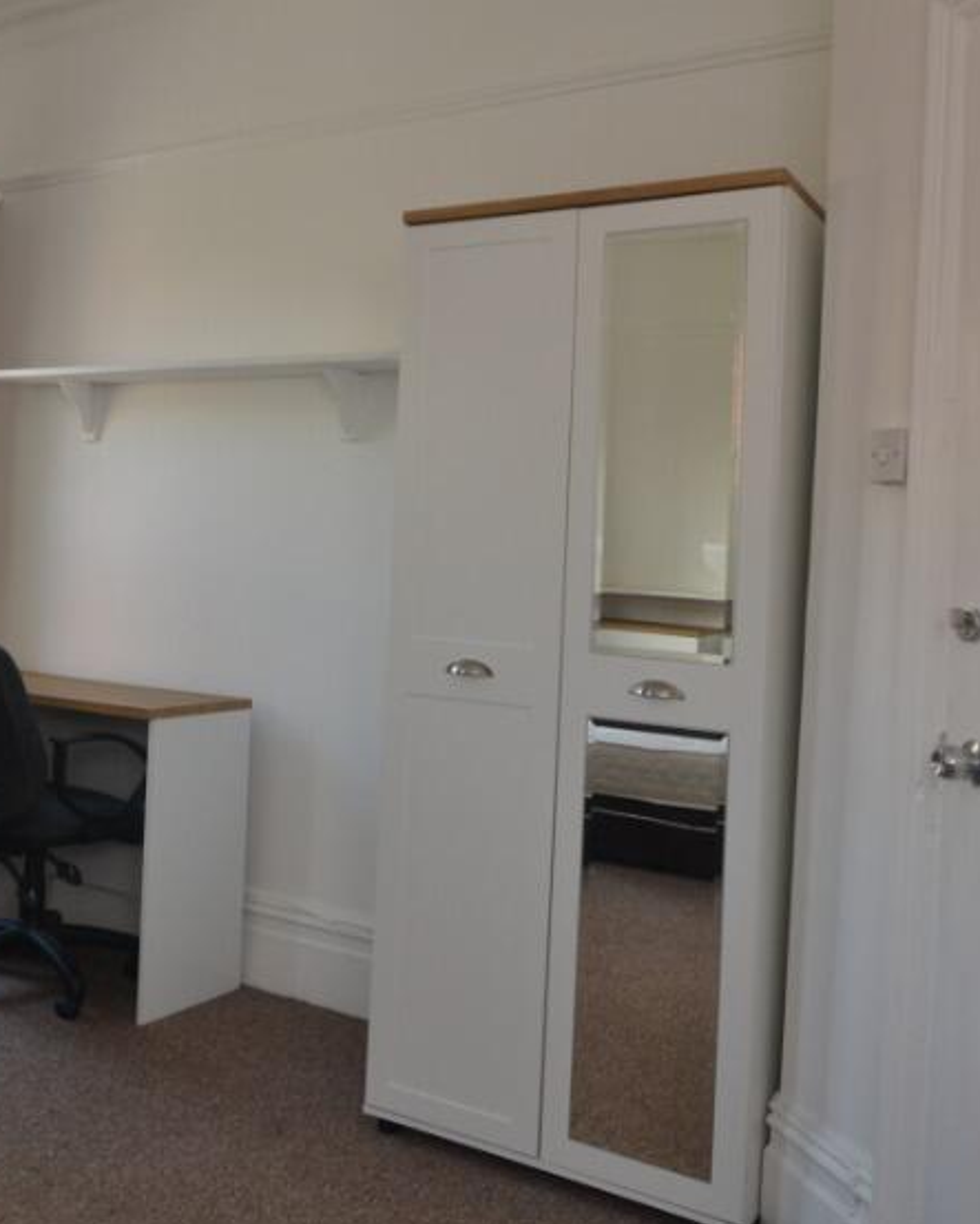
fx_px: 1227
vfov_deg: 52.7
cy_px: 506
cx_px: 288
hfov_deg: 42.6
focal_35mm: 34
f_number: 5
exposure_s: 1/100
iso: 400
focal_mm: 13
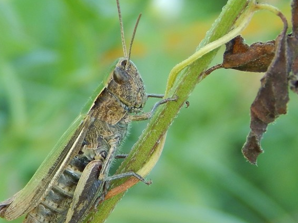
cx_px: 111
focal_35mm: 242
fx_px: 2083
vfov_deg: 6.1
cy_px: 138
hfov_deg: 8.2
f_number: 5.1
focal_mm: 28.7
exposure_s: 1/80
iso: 125
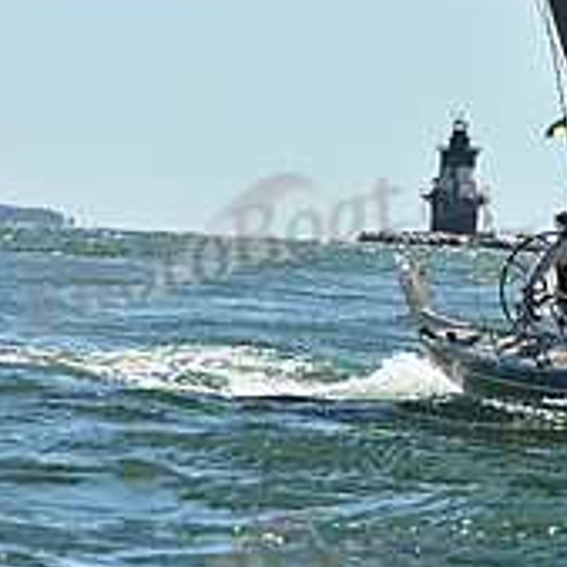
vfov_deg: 3.0
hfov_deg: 3.0
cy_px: 22
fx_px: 10804
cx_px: 668
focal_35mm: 583
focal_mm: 200
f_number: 6.3
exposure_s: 1/2500
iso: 320
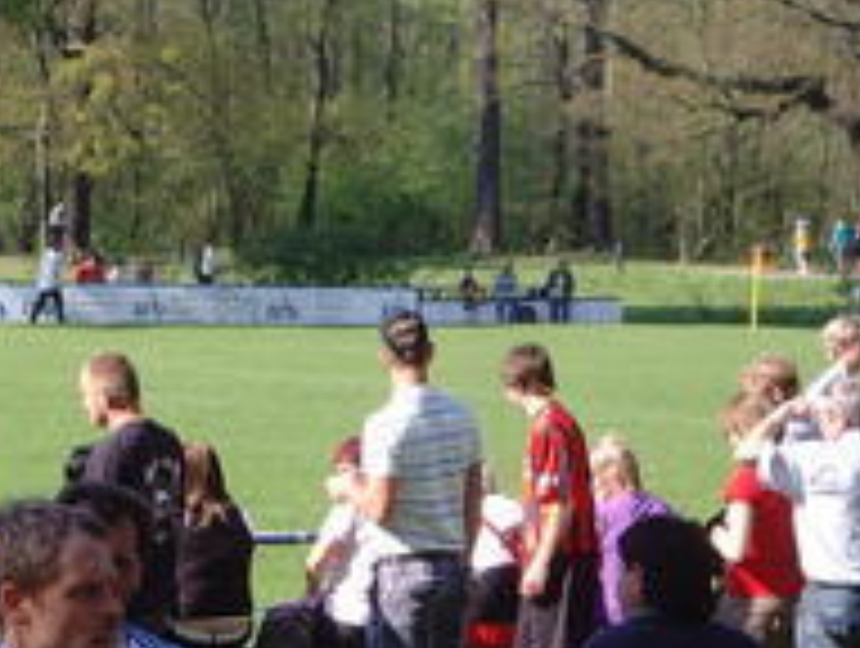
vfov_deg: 7.1
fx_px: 5202
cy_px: 614
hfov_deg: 9.3
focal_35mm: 209
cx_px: -153
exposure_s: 1/250
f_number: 4.2
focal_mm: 13.7
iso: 80
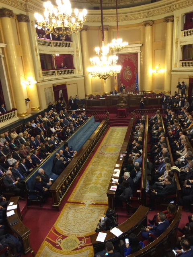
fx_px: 216
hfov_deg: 48.2
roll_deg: +3.9
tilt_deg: -17.7
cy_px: 128
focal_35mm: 29
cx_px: 96
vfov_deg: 61.7
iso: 160
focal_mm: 4.15
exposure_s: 1/33
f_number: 2.2
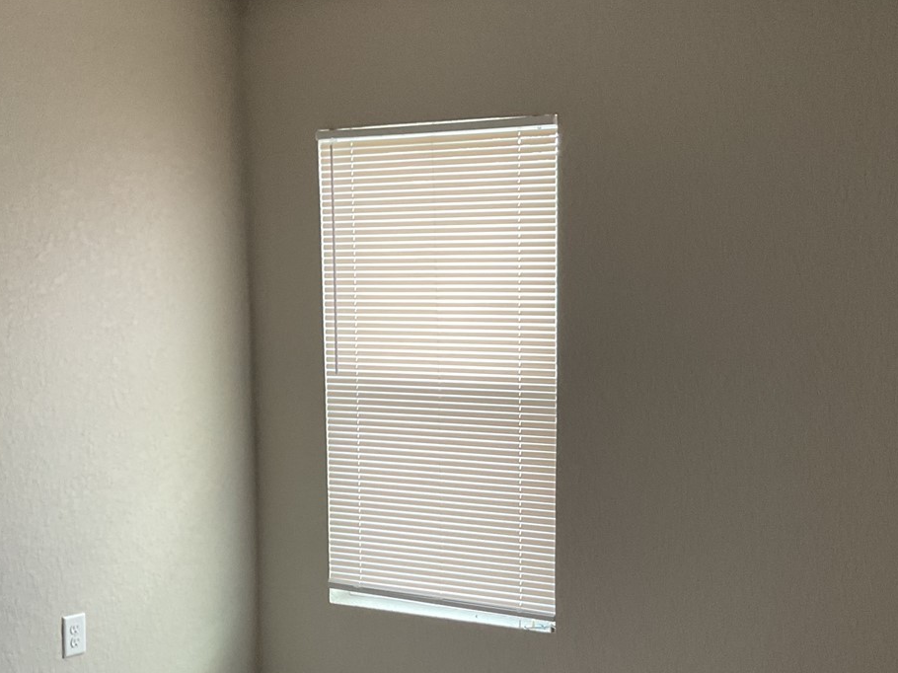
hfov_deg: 37.0
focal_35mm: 51
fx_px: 1323
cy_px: 452
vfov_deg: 28.4
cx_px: 619
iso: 125
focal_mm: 3
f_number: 1.8
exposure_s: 1/60
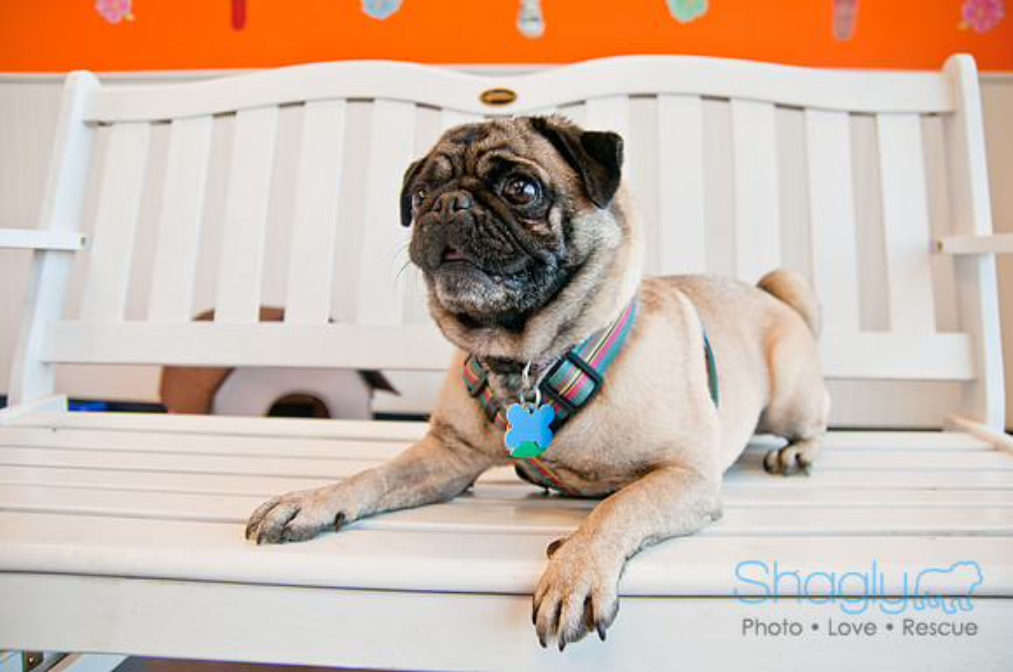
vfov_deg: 50.3
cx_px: 506
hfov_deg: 70.5
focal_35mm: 26
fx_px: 717
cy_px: 336
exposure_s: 1/160
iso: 400
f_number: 3.2
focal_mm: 17
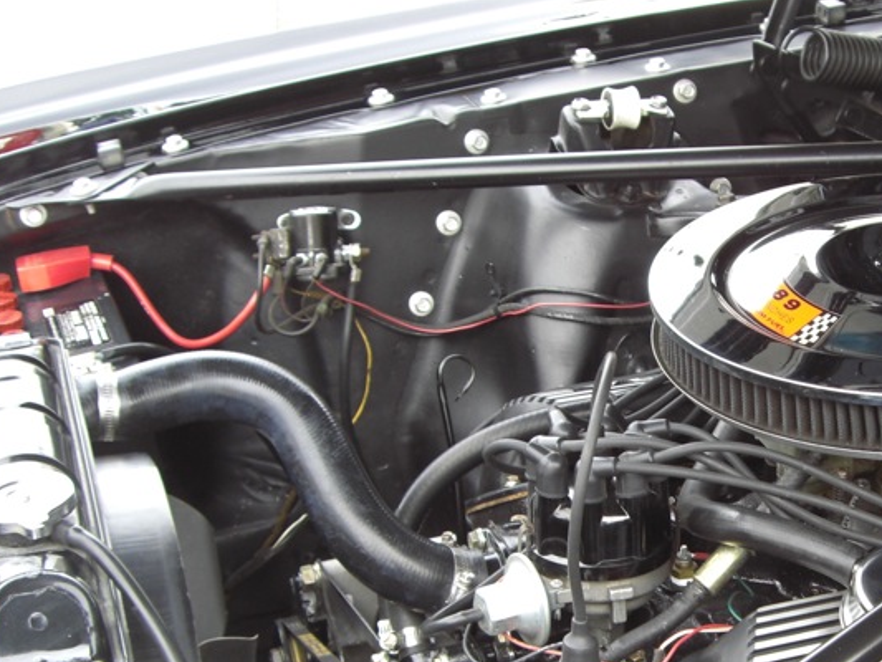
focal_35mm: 73
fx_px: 1860
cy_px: 521
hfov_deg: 26.0
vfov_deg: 20.0
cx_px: 746
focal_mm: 6.2
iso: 64
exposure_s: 1/100
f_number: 2.7
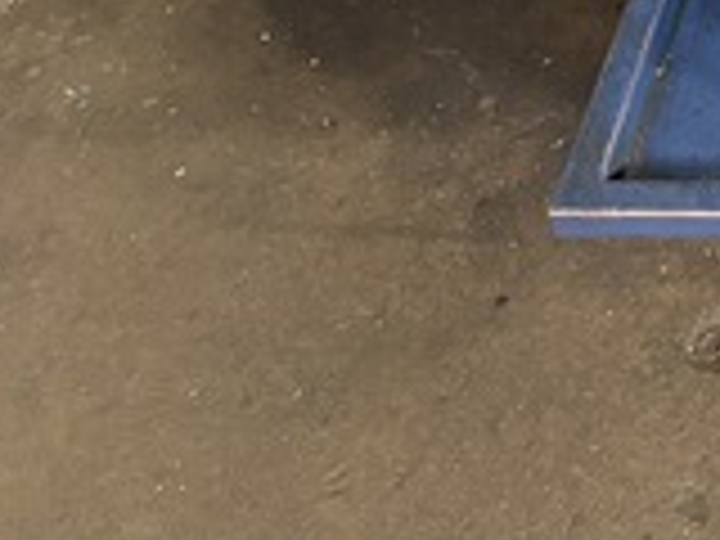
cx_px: 1372
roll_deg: +2.3
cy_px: -490
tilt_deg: -38.5
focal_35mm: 104
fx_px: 2163
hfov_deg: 15.6
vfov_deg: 12.7
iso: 250
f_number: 1.6
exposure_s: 1/60
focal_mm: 5.96
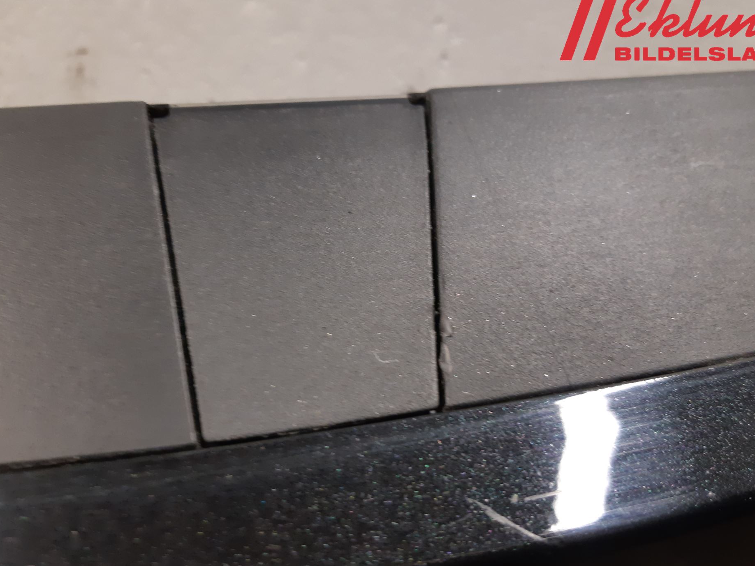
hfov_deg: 61.6
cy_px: 307
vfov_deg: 48.2
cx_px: 391
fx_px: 633
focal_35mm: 29
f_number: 1.7
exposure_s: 1/50
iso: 200
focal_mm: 3.93
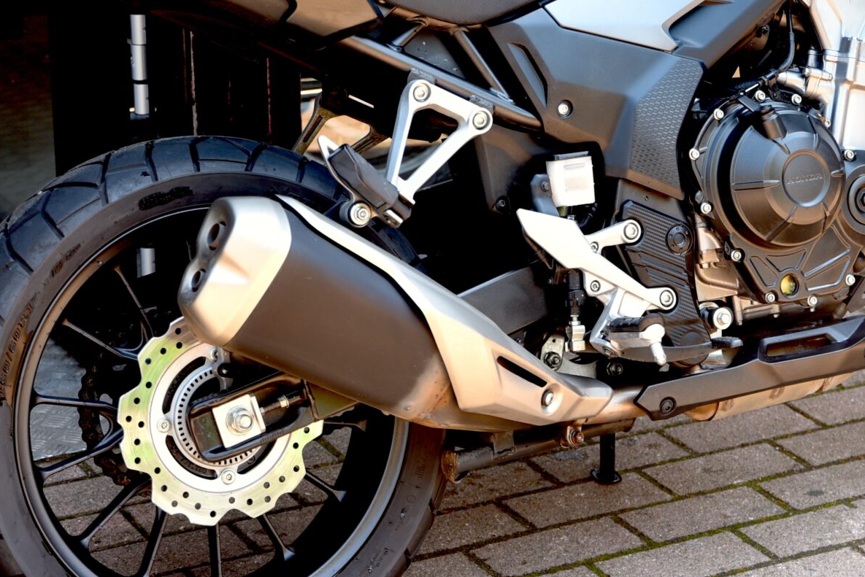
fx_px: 2596
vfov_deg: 12.6
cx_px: 512
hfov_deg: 18.9
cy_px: 16
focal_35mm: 108
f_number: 3.5
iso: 100
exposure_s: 1/60
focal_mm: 50
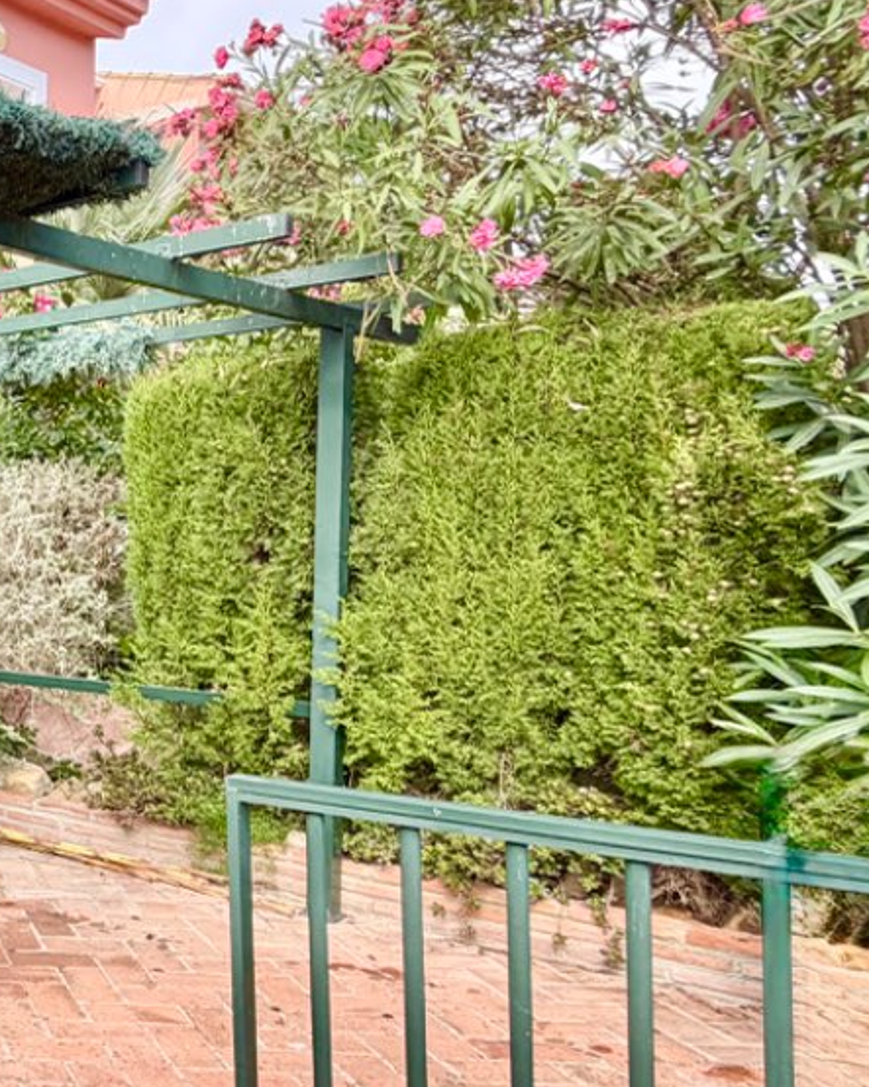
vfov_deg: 49.1
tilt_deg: -2.0
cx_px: -347
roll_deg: -0.3
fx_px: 1190
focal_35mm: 37
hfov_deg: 29.4
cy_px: 564
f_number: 2.2
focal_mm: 2.22
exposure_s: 1/502
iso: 50
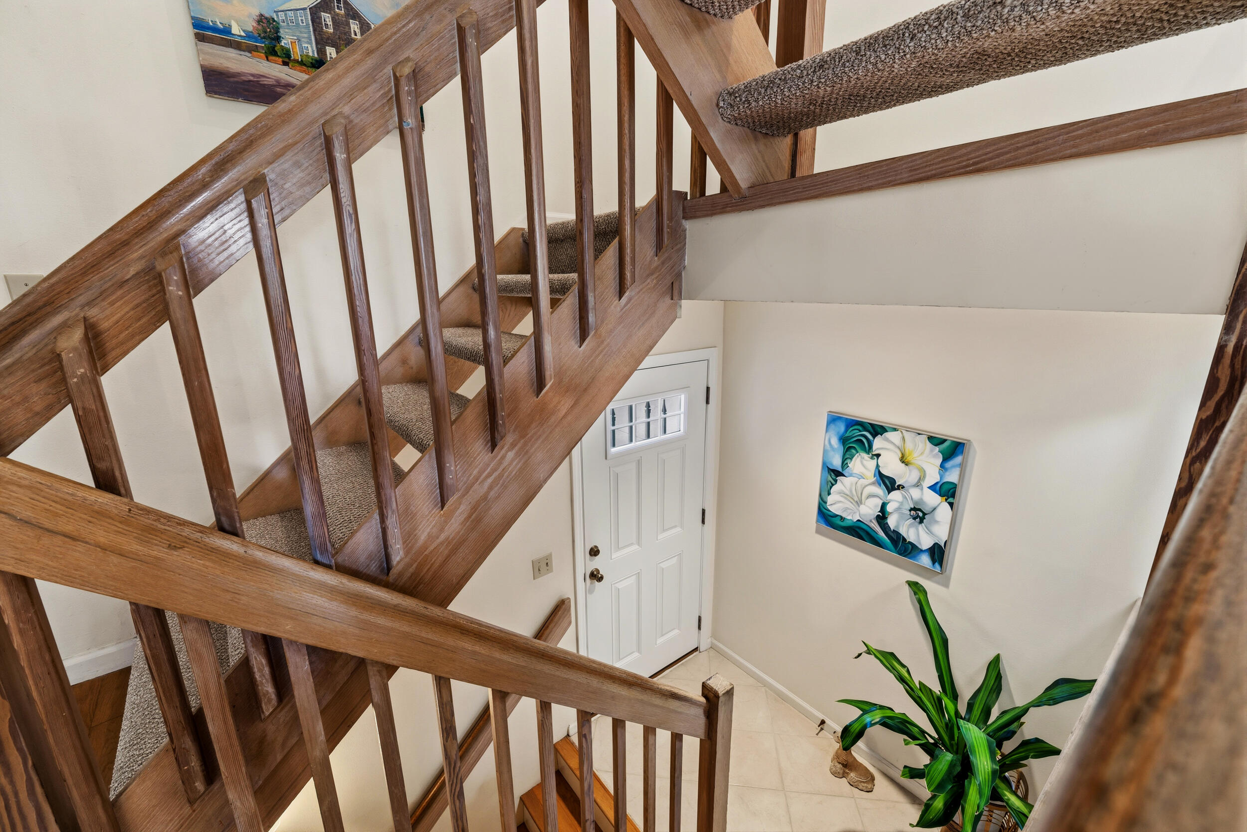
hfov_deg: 104.3
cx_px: 624
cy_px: 416
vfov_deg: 81.2
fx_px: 485
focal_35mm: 14
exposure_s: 1/1.25
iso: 250
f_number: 9
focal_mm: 14
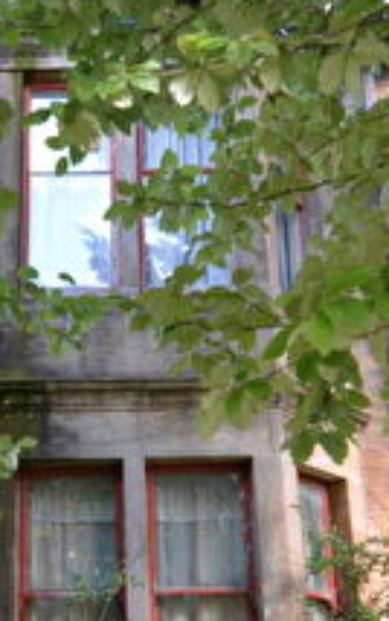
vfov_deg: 40.0
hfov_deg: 25.6
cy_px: 383
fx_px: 847
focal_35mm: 50
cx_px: 107
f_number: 5
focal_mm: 10
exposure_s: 1/100
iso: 400
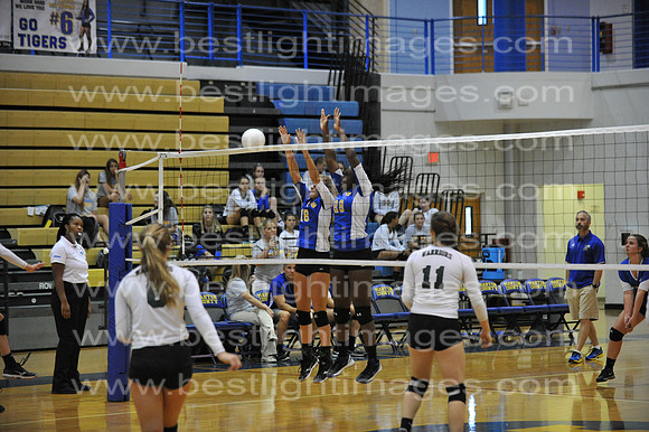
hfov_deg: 14.7
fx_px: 2522
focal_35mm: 140
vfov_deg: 9.8
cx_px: 324
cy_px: 216
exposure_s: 1/800
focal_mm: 140
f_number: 3.2
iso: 8000
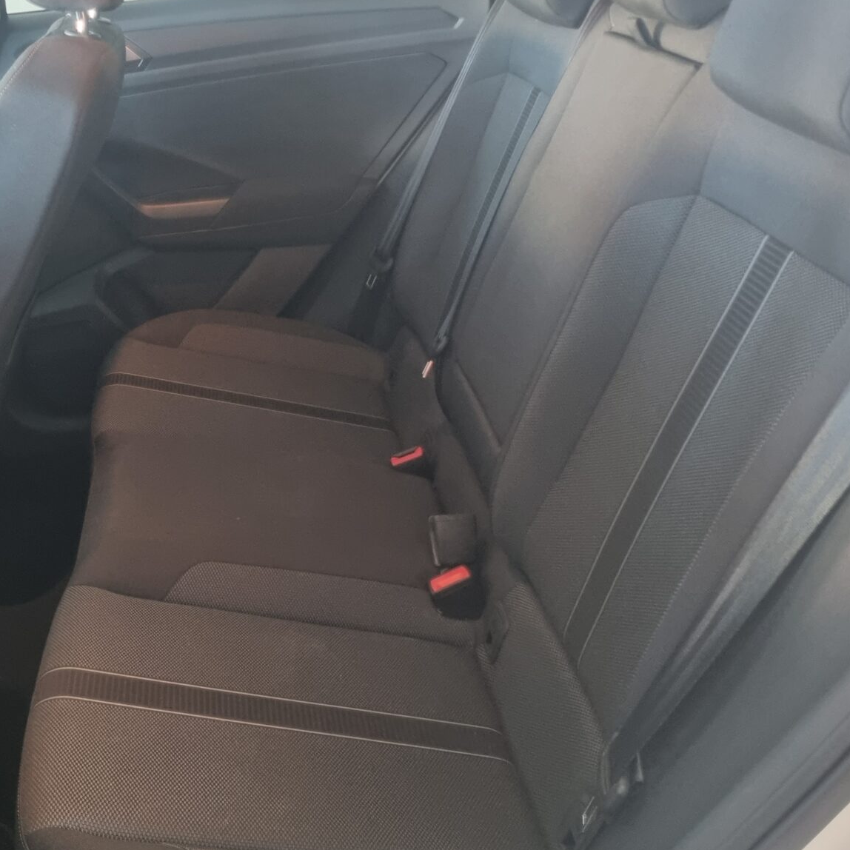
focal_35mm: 41
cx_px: 236
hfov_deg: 40.0
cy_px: 409
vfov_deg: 40.9
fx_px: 1139
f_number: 1.8
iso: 640
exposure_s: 1/25
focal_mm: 5.4
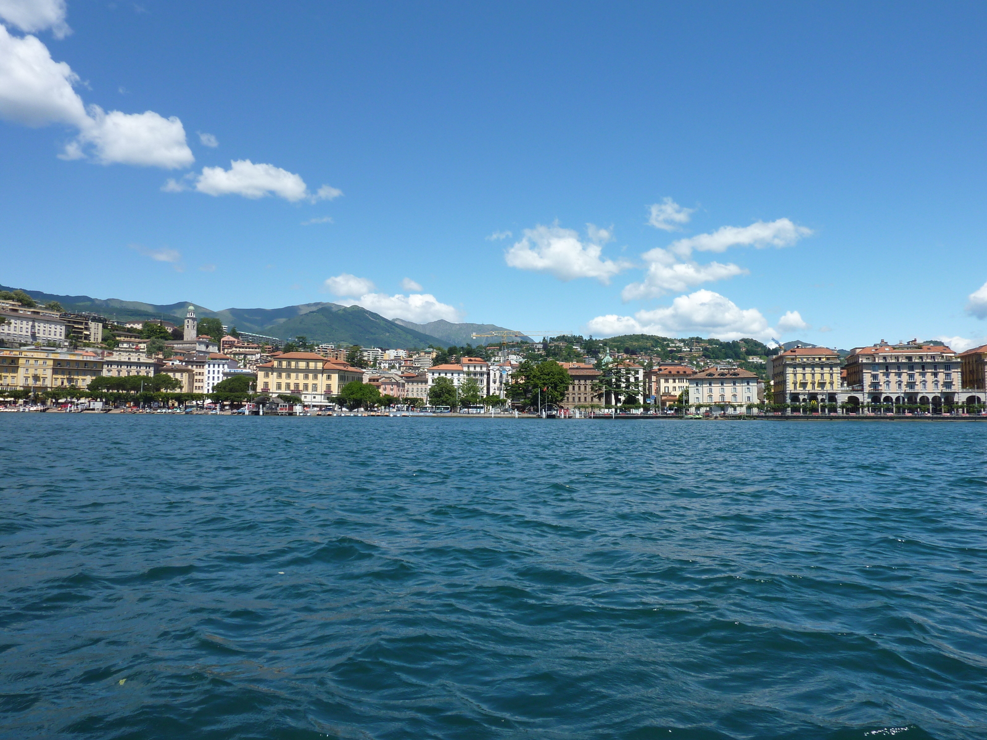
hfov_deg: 69.4
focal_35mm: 25
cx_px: 494
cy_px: 370
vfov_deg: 54.9
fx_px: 713
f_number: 5
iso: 80
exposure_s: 1/400
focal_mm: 4.1
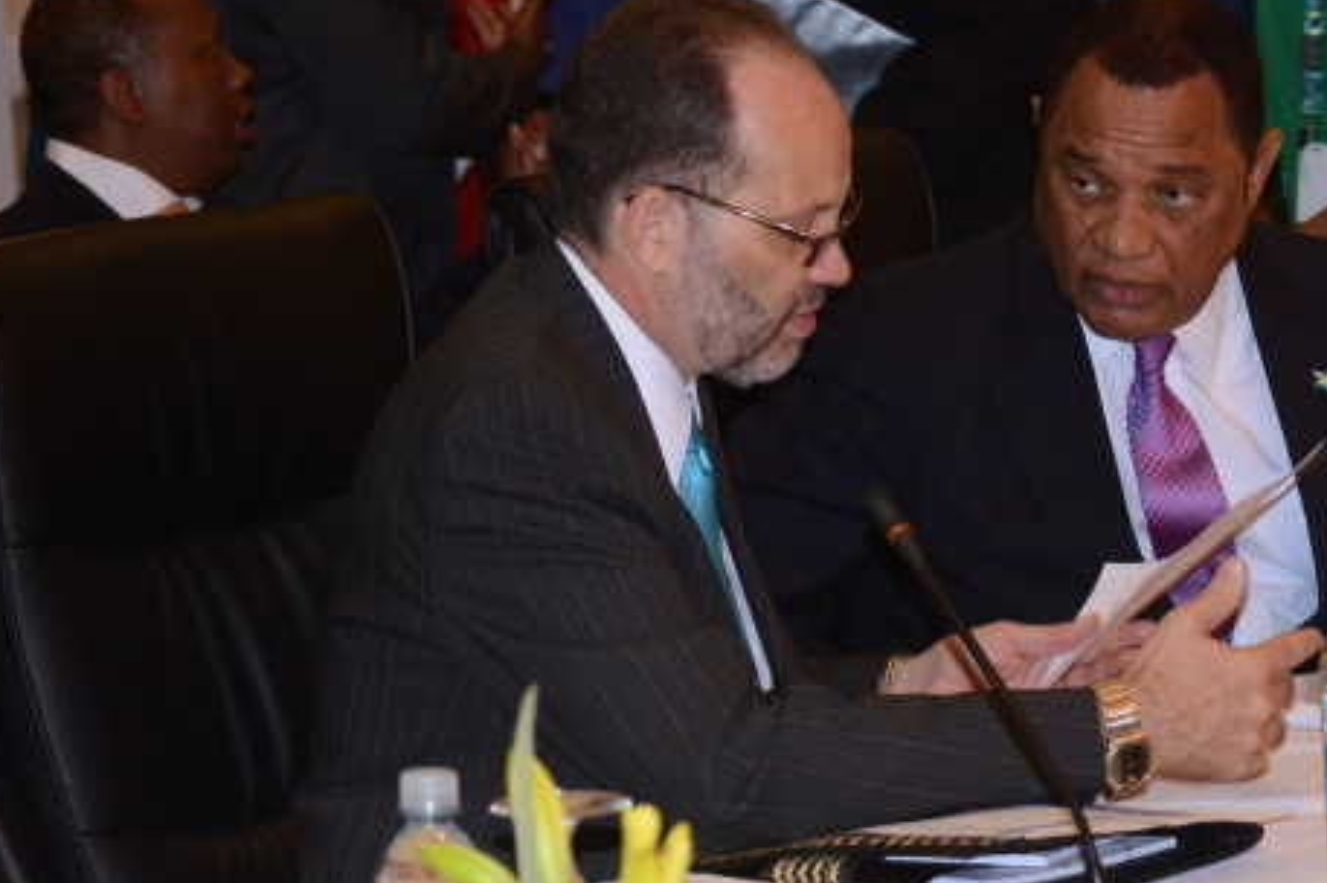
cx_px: 700
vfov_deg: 8.7
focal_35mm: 157
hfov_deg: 13.1
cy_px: 142
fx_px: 5783
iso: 1600
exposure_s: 1/60
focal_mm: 70
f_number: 5.6
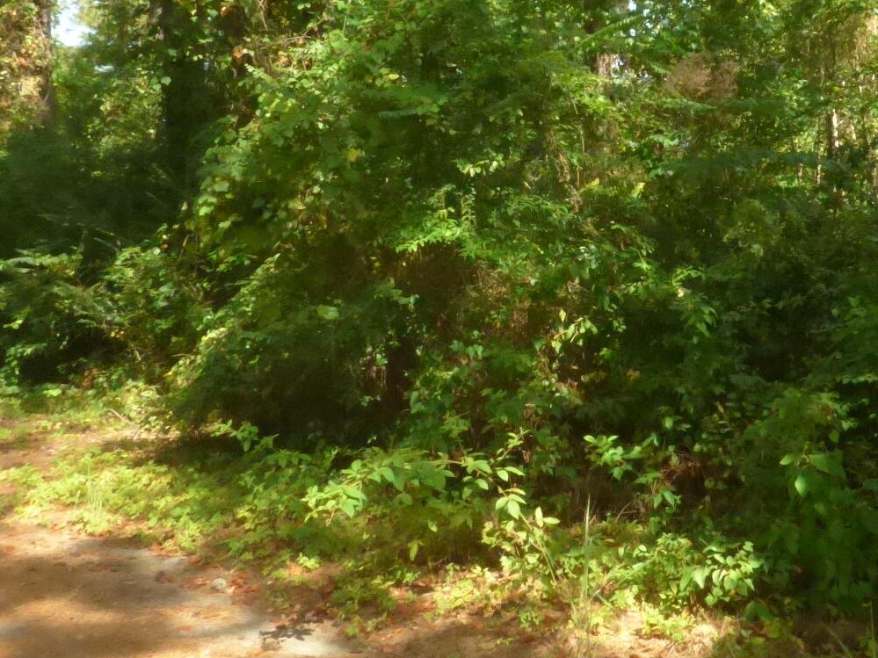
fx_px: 1040
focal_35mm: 41
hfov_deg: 44.8
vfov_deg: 34.6
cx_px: 618
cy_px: 193
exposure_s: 1/320
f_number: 7.1
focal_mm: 3.58
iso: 800
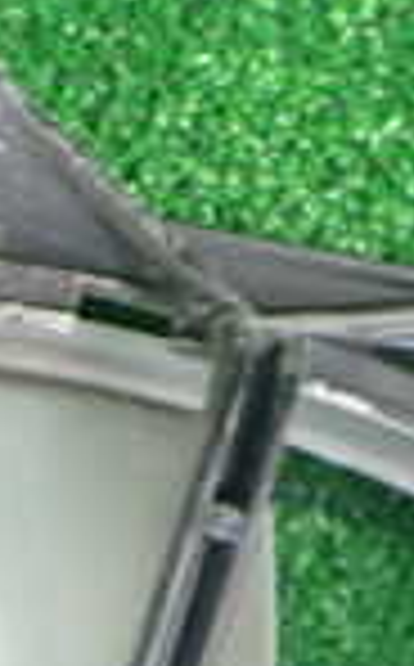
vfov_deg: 16.2
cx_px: -464
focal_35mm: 129
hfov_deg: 9.4
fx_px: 2338
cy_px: 306
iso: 400
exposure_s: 1/30
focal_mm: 5.4
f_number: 2.3
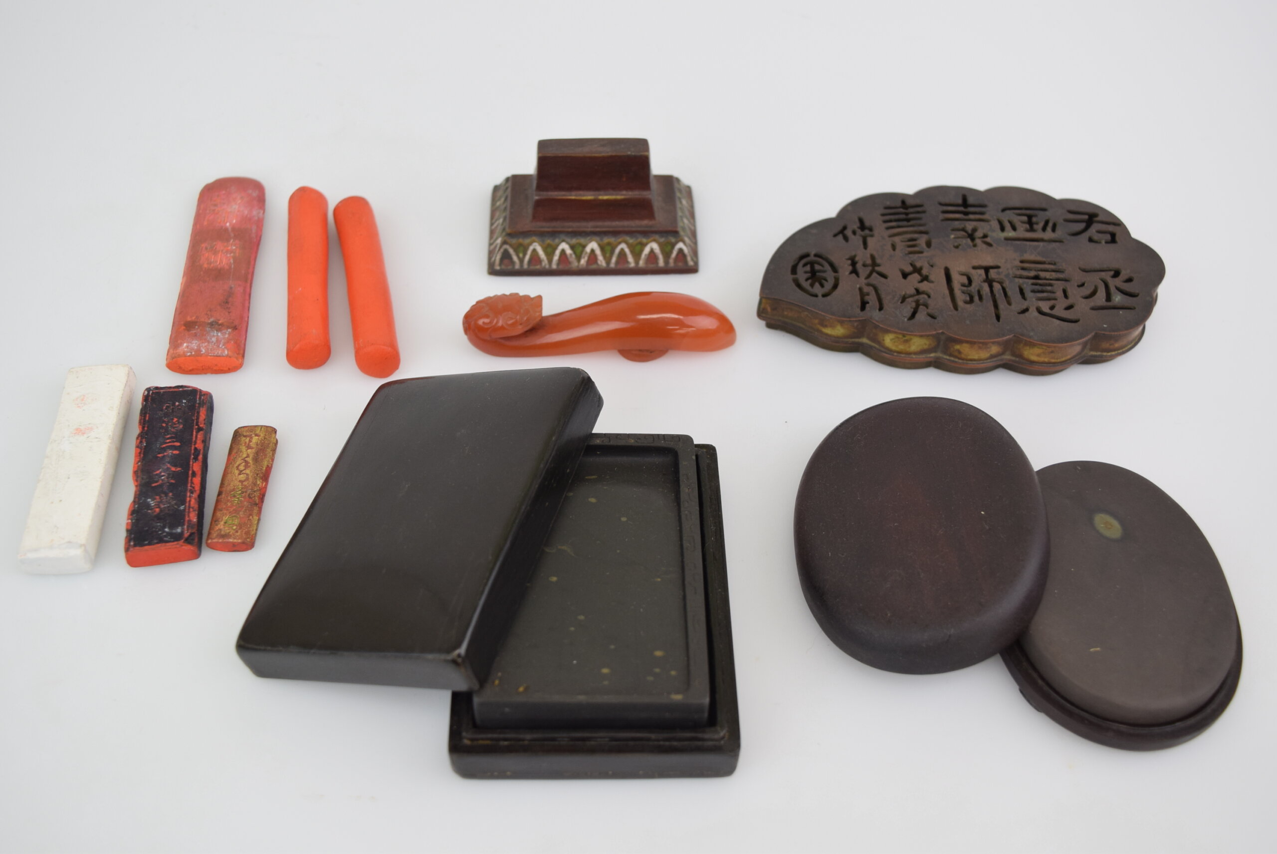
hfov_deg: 47.9
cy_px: 427
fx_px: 1438
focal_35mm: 40
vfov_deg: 33.1
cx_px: 638
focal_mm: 27
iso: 400
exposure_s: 1/100
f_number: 5
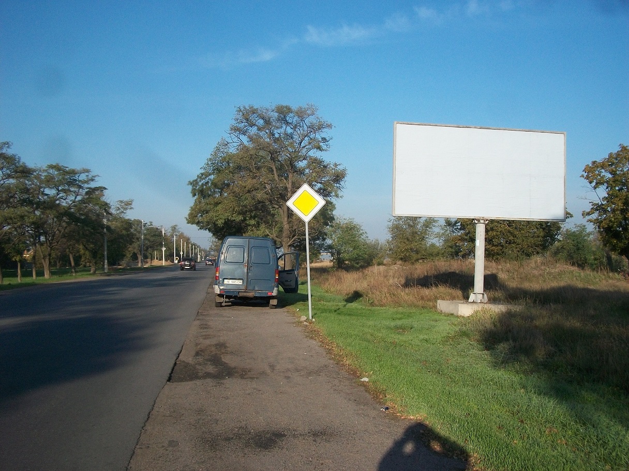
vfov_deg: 44.2
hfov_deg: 56.8
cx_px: 314
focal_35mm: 32
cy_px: 236
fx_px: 581
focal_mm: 5.7
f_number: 5.5
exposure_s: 1/400
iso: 80
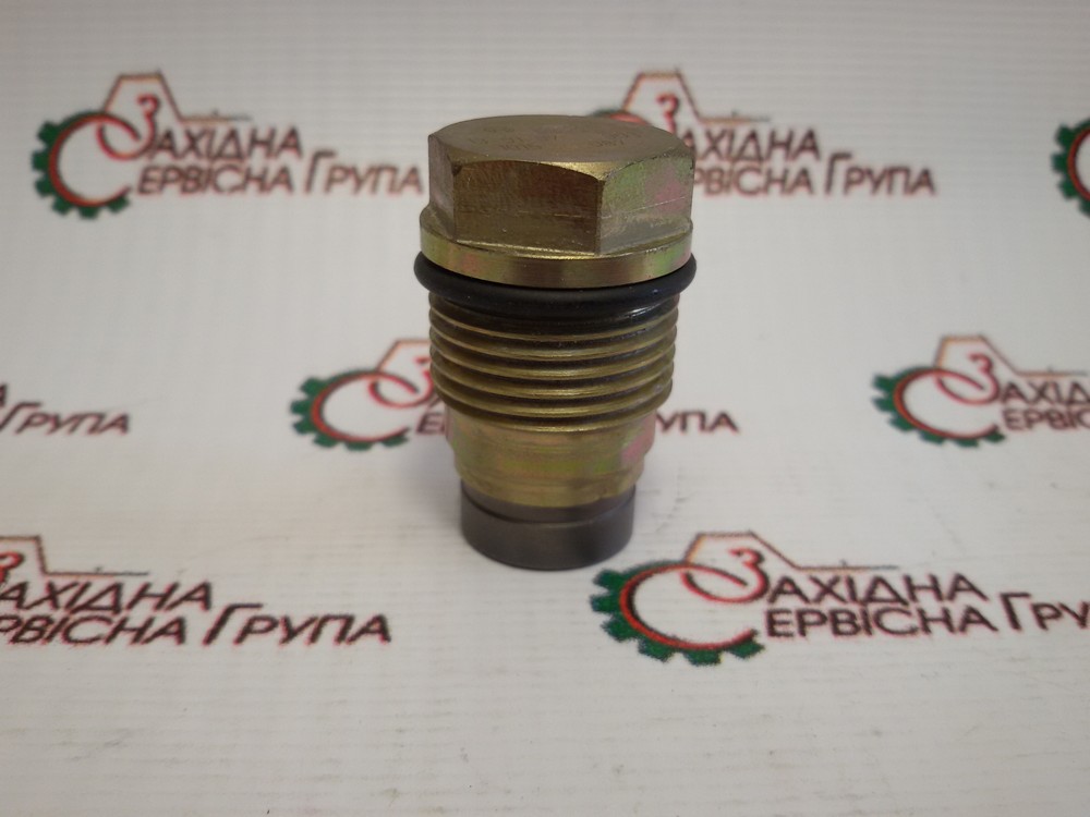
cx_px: 545
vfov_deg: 45.4
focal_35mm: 31
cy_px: 408
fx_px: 976
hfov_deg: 58.4
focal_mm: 2.93
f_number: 2.4
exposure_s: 1/100
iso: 40
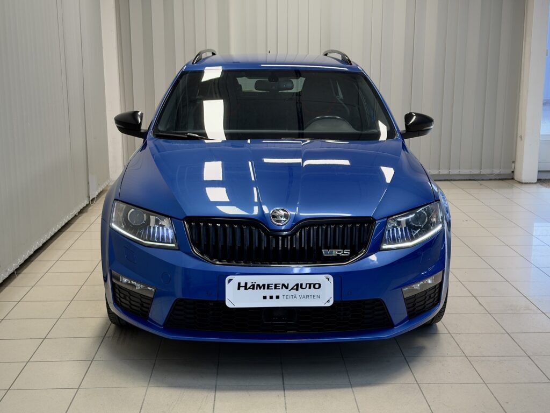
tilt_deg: -10.5
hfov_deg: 39.7
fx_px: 763
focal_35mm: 48
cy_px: 206
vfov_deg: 30.3
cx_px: 275
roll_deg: -0.7
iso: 100
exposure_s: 1/82
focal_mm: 6.76
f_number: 1.78
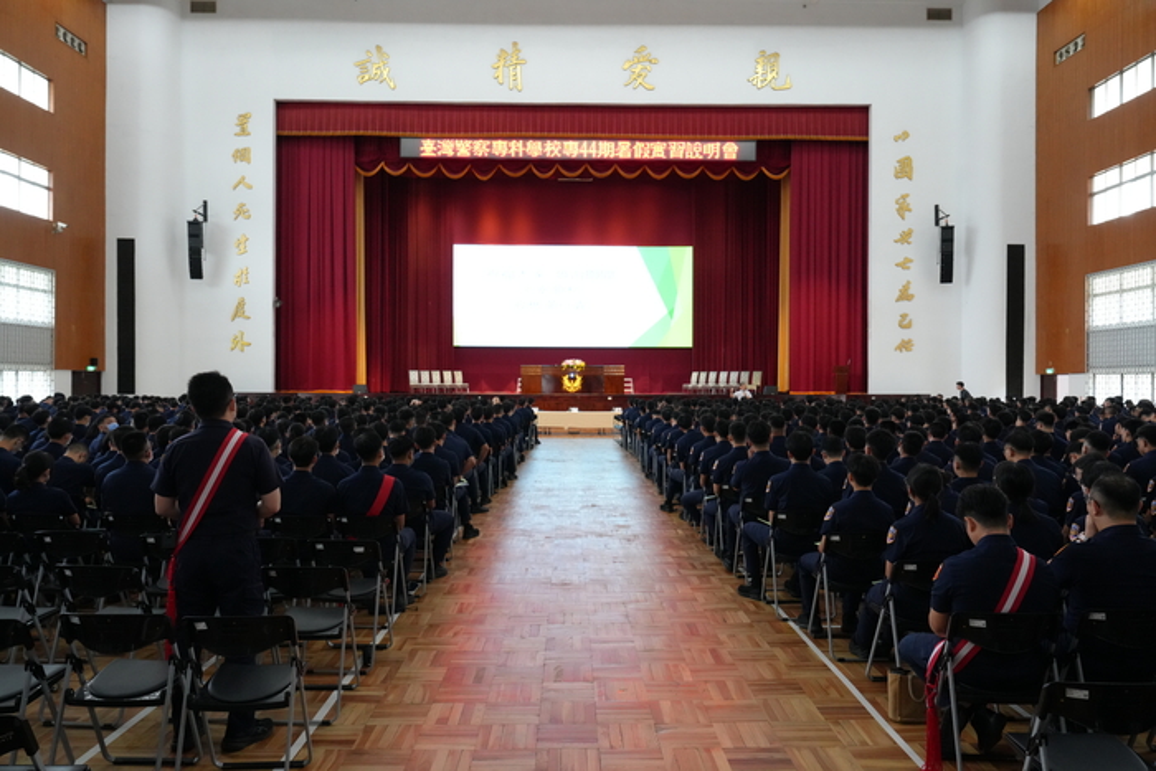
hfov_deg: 69.4
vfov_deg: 49.6
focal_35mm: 26
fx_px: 835
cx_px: 578
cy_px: 386
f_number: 6.3
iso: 5000
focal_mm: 26
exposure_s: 1/160
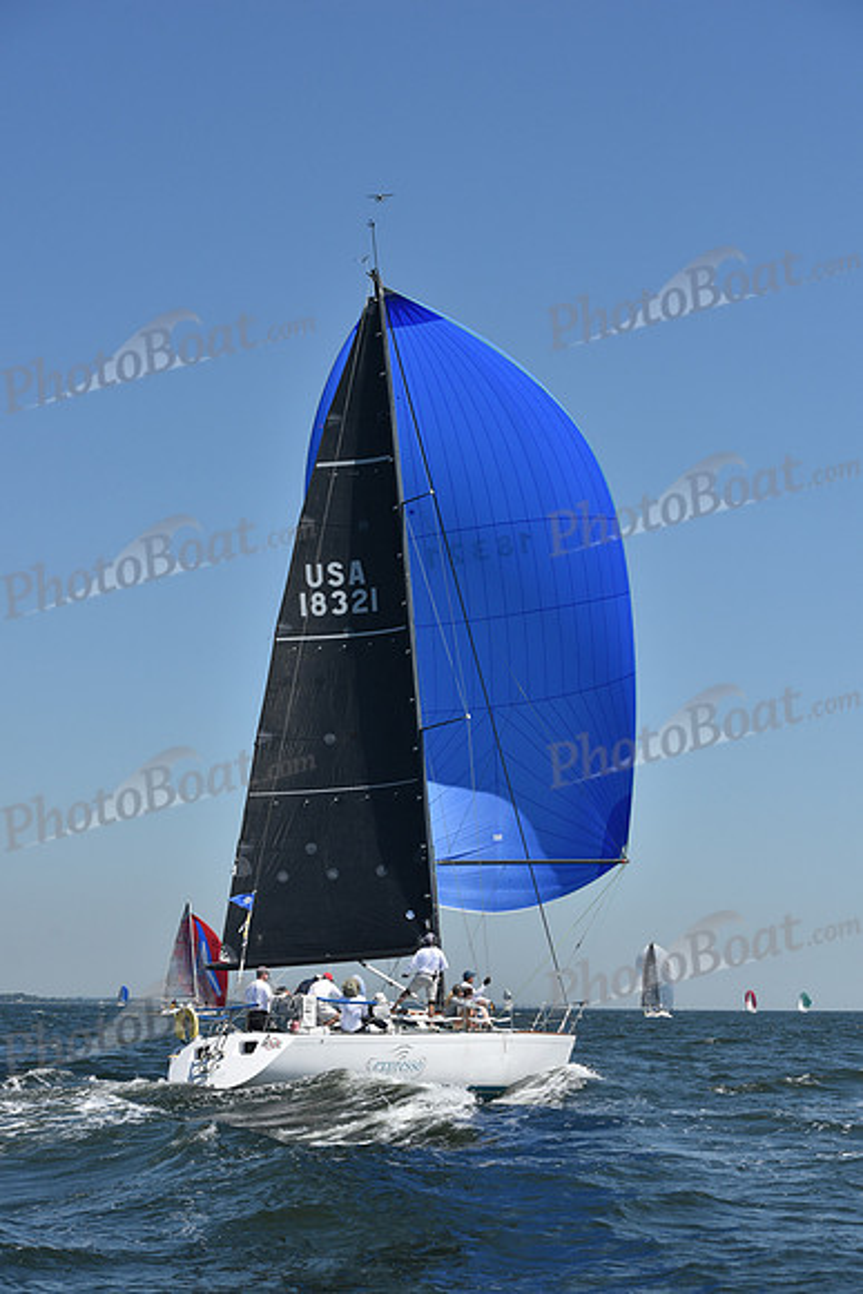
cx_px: 432
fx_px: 2515
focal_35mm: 70
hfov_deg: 19.5
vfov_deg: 28.8
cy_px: 647
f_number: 8
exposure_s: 1/1250
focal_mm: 70
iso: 250
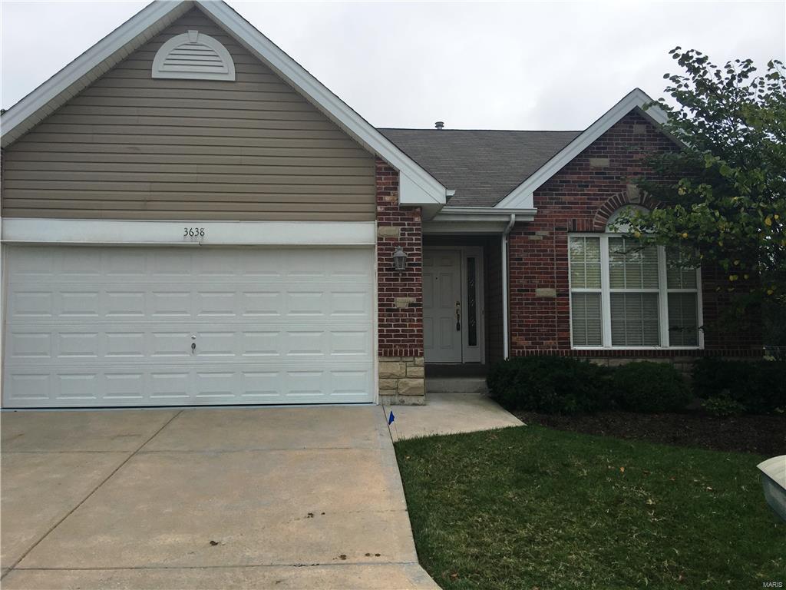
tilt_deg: +5.5
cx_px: 393
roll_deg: +1.5
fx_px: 658
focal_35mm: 29
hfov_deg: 61.7
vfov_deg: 48.2
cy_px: 295
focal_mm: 4.15
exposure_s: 1/905
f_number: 2.2
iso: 25
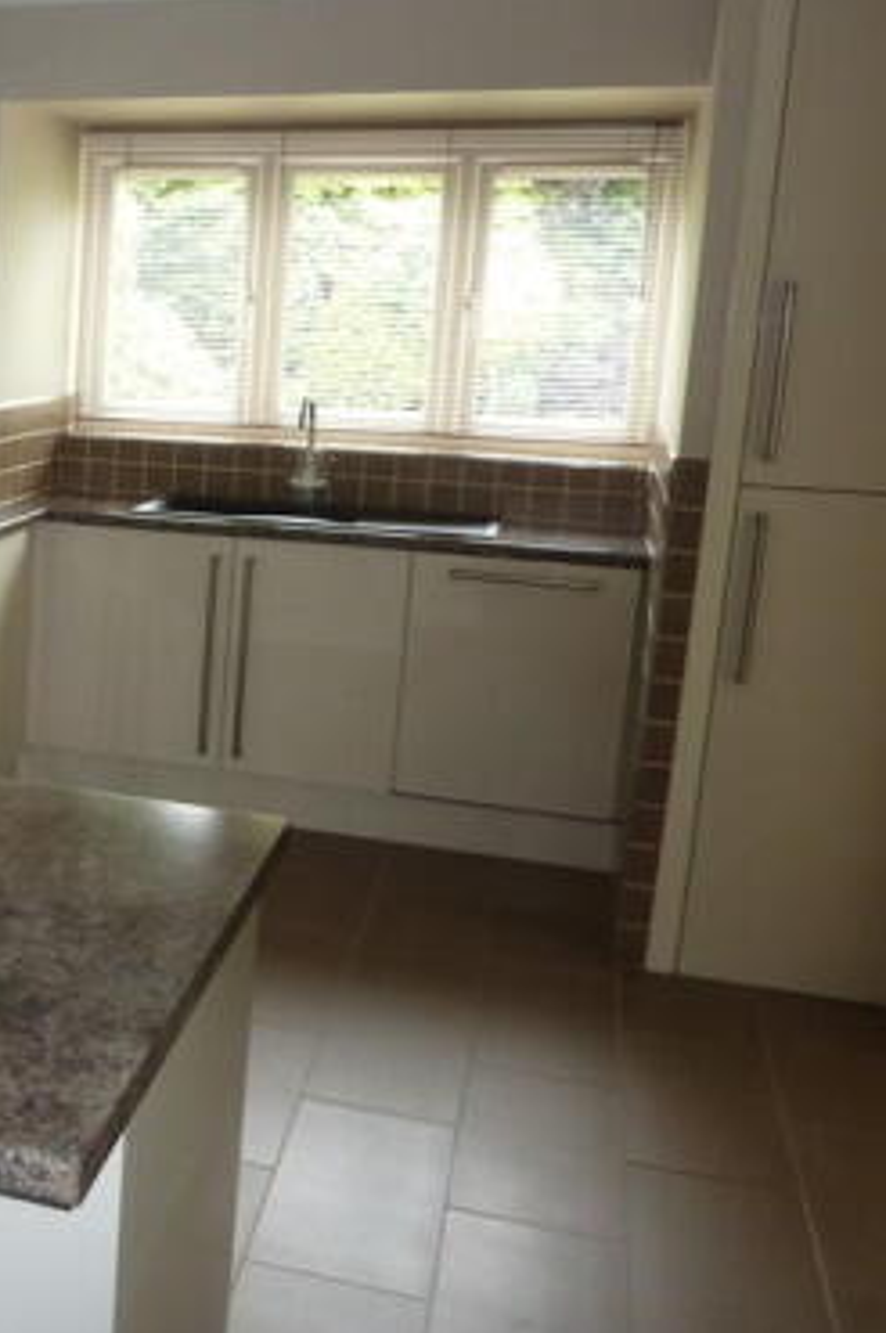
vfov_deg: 47.4
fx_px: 1516
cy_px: 636
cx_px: -110
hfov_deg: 29.2
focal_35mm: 41
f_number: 3.3
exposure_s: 1/30
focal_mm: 4.1
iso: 160
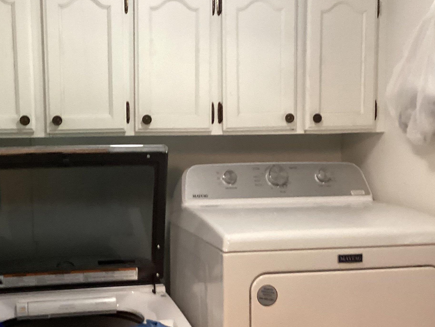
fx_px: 654
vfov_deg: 28.0
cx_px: 149
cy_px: 172
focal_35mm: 52
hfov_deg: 36.5
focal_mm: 3.3
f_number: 2.4
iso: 320
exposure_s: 1/40
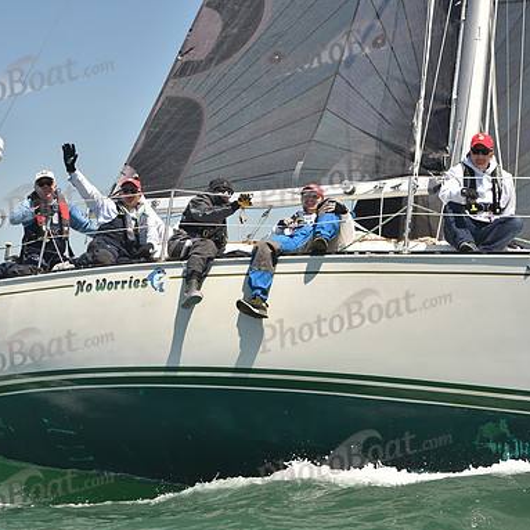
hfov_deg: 19.2
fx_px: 1559
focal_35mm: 90
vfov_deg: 19.3
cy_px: 265
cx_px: 187
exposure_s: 1/800
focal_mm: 70
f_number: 4
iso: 250
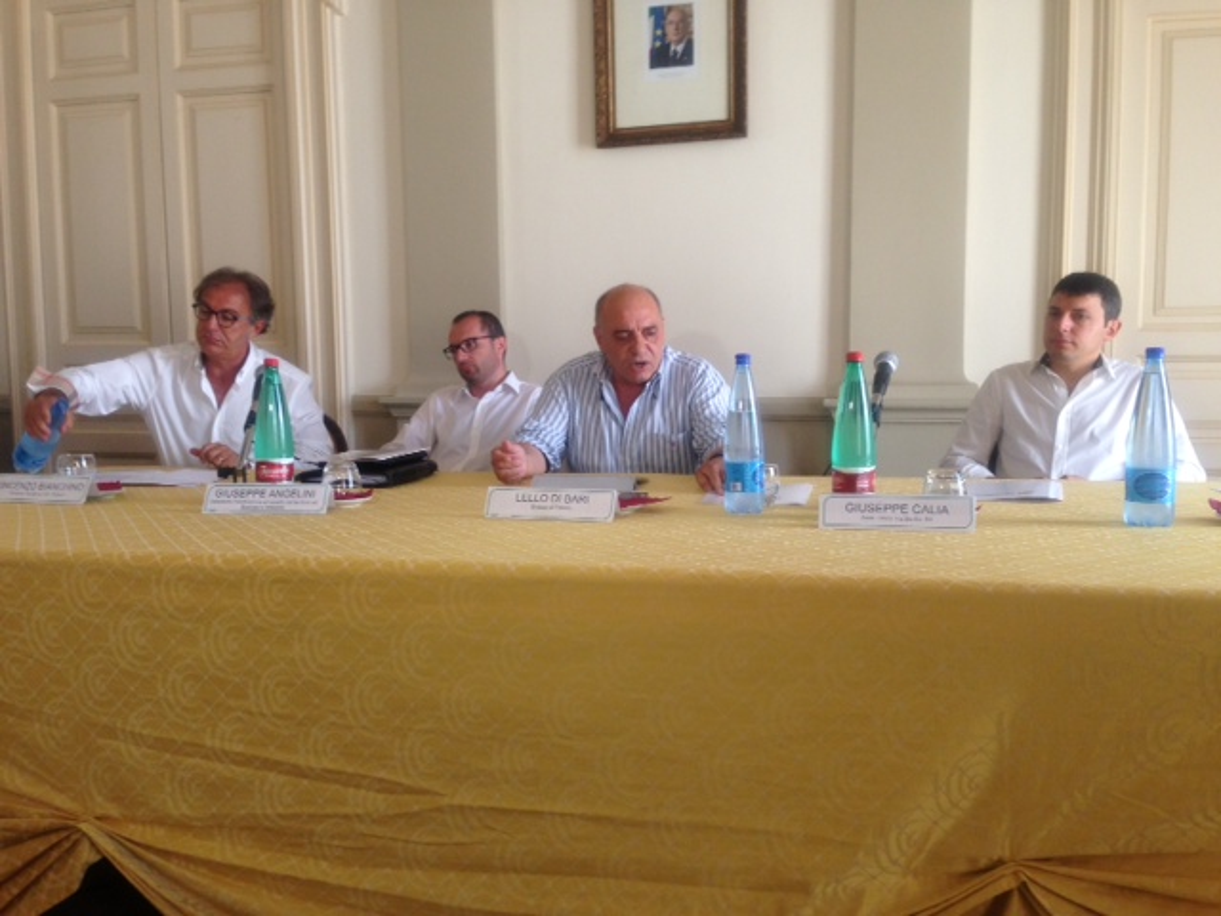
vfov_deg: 42.9
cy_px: 458
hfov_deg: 55.4
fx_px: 1164
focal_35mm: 33
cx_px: 610
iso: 64
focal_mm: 4.13
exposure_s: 1/20
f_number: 2.4
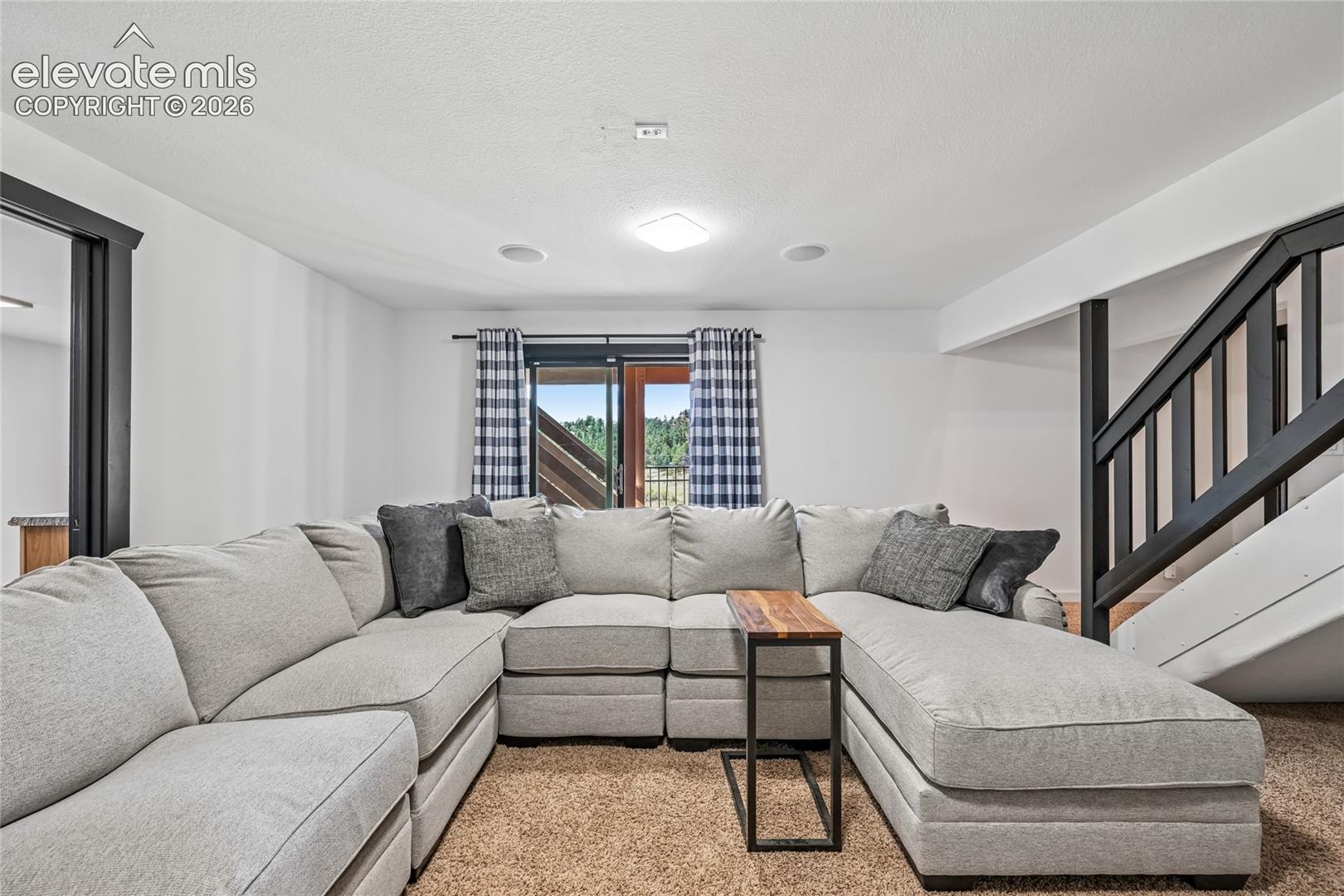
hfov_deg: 104.3
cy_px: 448
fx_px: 523
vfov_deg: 81.2
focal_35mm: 14
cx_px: 672
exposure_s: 1/15
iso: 200
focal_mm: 14
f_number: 9
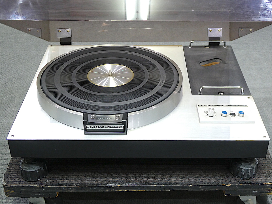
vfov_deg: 29.1
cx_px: 136
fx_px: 393
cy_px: 102
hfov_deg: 38.2
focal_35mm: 50
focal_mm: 9
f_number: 4.1
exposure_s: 1/5
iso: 200
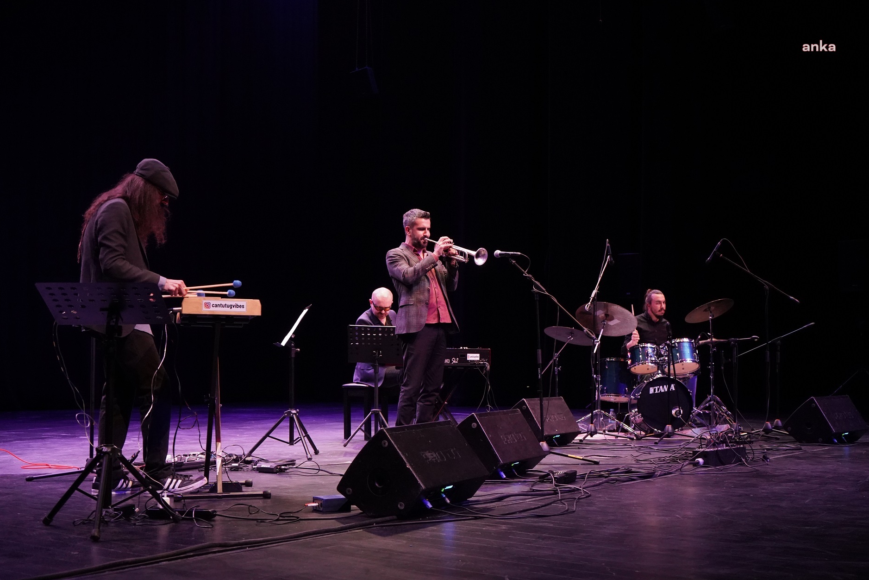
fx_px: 1086
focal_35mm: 45
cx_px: 442
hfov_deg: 43.6
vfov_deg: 29.9
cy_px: 288
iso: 6400
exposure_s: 1/125
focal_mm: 44
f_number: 5.6
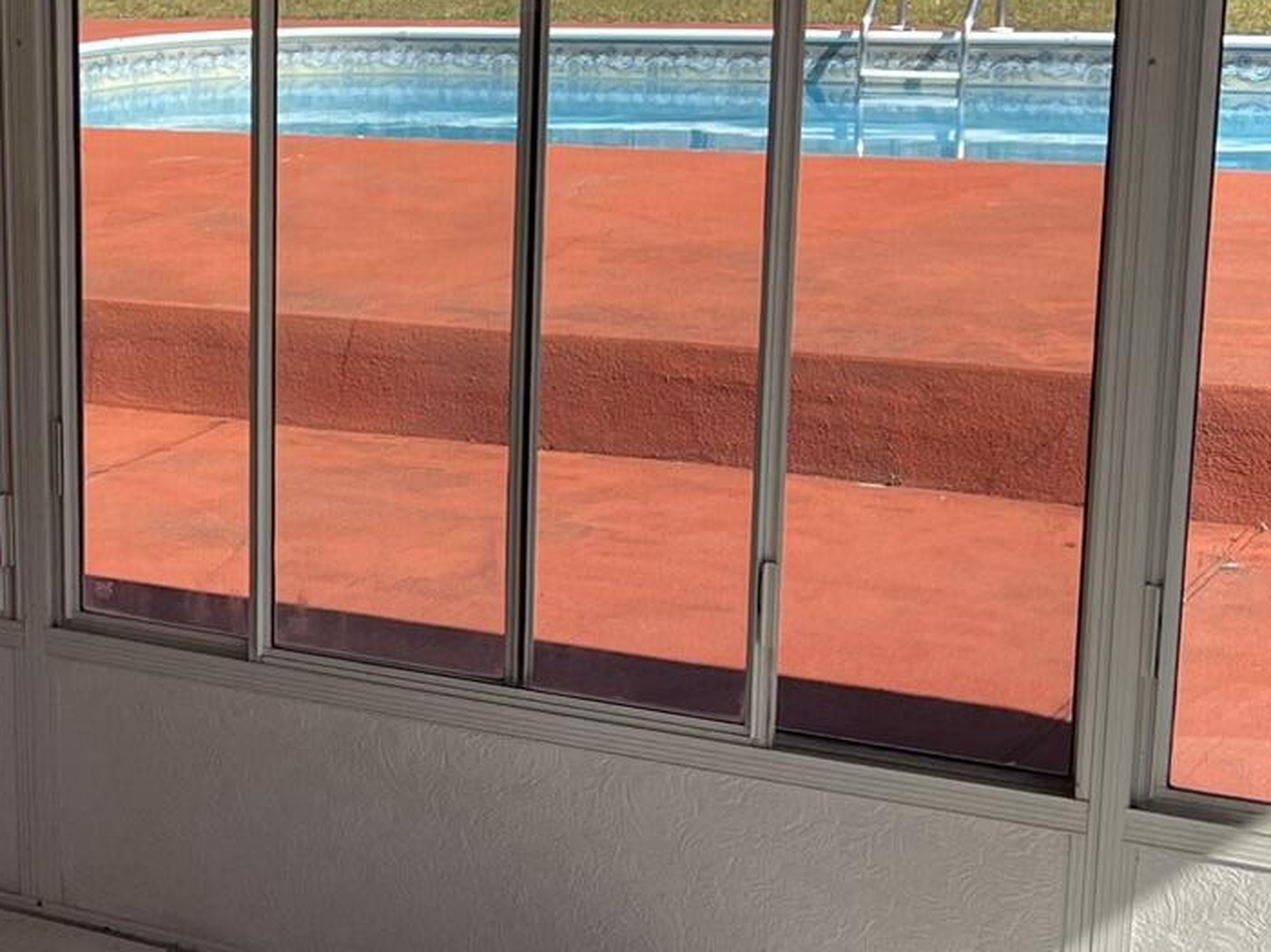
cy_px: 473
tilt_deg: -12.6
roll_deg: +1.7
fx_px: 2789
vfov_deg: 19.4
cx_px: -40
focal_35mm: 76
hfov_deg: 24.4
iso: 50
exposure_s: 1/1869
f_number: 1.5
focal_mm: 5.7
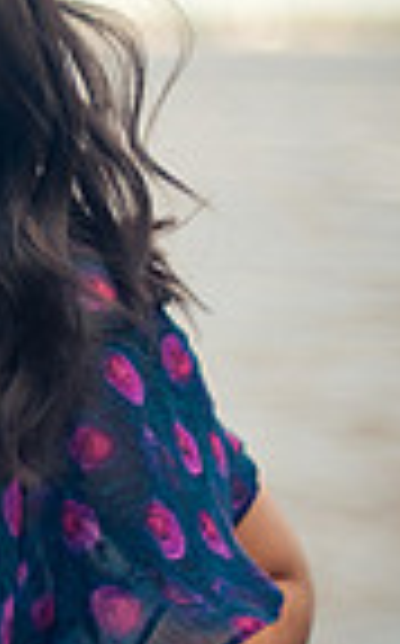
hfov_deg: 8.0
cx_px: -240
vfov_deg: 13.1
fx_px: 2799
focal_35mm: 160
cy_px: 288
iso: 320
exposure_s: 1/5000
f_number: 1.4
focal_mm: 50
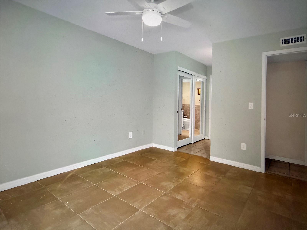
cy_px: 115
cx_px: 154
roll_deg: -2.1
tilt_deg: -1.2
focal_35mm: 24
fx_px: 213
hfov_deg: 71.6
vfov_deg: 56.8
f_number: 2.2
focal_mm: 2.22
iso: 200
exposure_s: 1/60
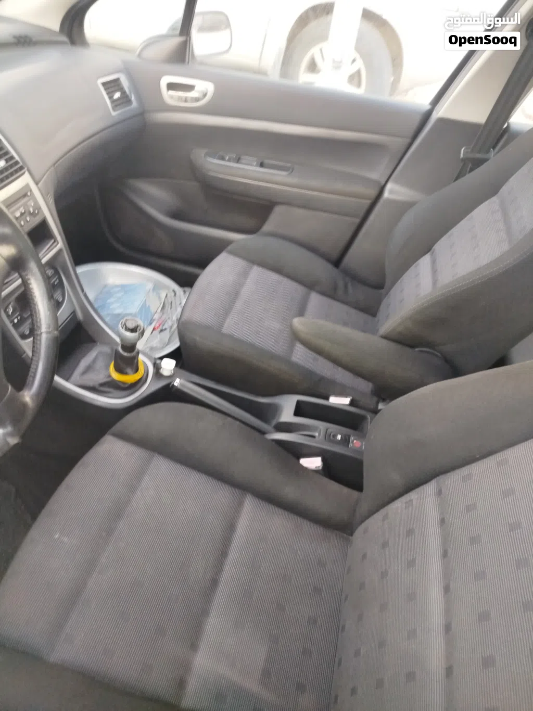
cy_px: 356
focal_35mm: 24
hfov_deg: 56.8
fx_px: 493
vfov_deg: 71.6
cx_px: 266
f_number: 1.7
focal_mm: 5.31
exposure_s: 1/33
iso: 200
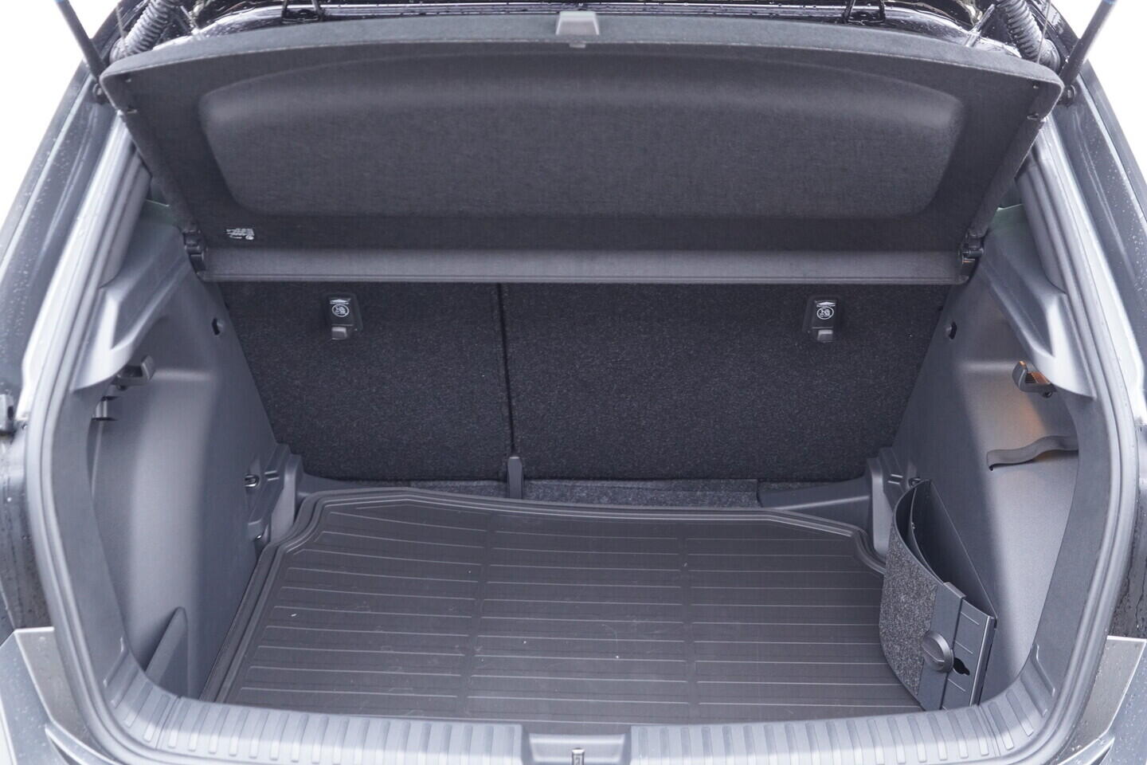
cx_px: 574
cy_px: 382
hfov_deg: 53.1
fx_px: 1147
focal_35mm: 36
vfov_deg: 36.9
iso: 1250
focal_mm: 24
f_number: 2.8
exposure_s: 1/40
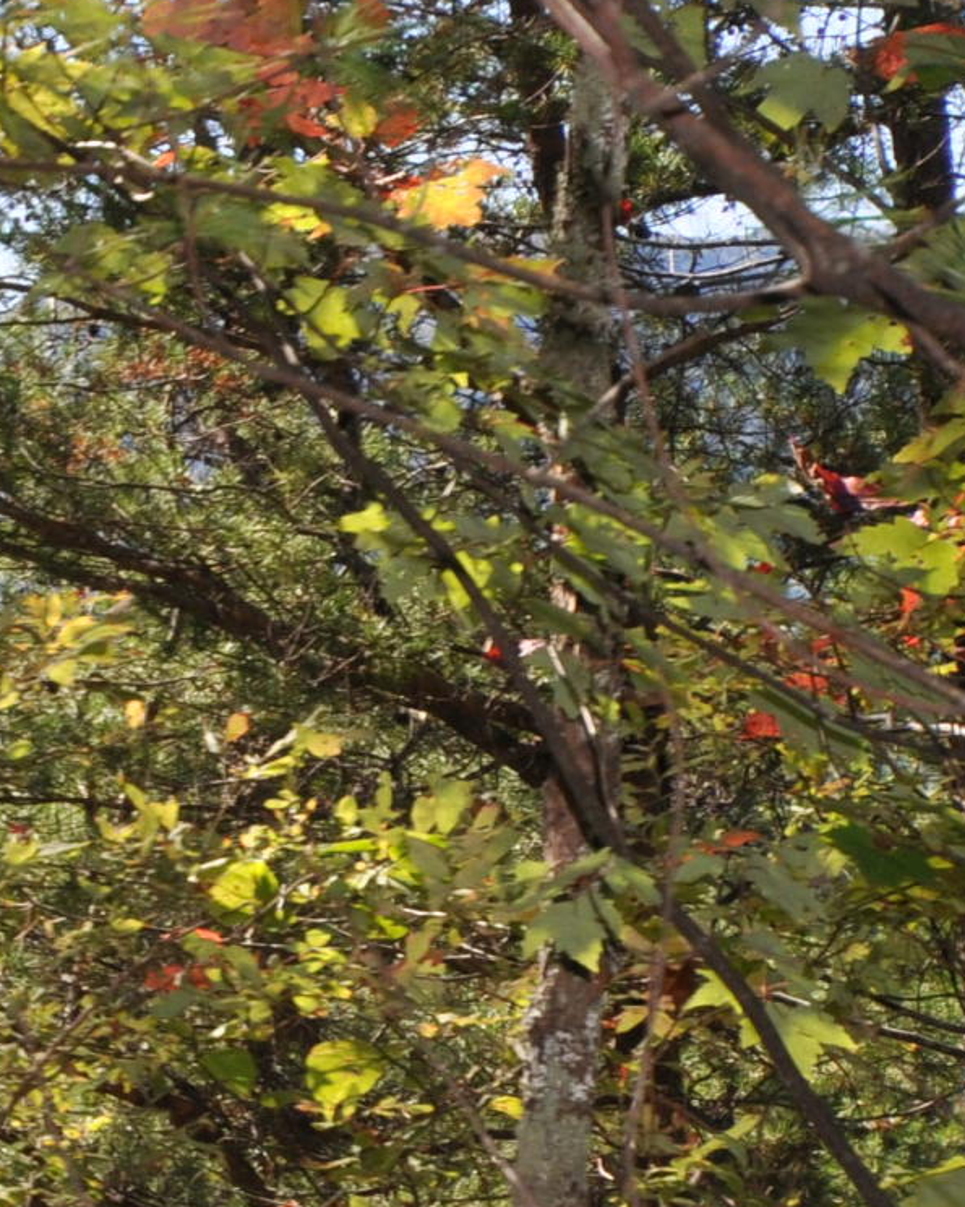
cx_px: -1445
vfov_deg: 14.1
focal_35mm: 136
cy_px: 775
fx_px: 4856
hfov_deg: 9.8
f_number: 8
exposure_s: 1/200
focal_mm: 24
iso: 200
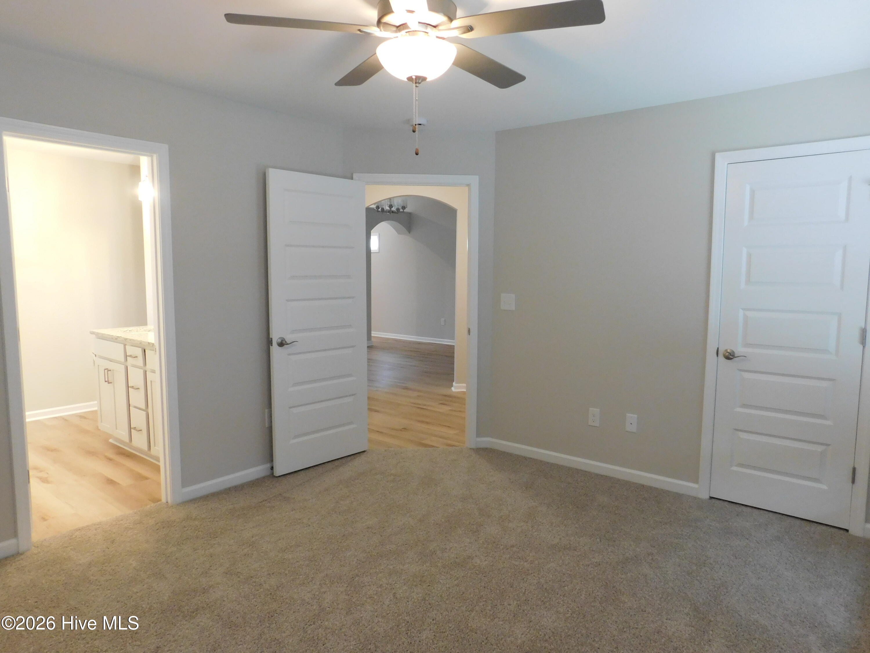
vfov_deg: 58.9
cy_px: 326
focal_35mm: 23
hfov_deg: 73.9
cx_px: 435
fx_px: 578
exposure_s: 1/30
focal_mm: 4
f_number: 3
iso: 280
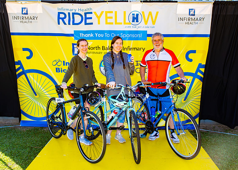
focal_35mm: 36
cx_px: 126
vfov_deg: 38.3
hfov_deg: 51.8
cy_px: 82
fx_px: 245
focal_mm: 32
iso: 100
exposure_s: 1/200
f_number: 4
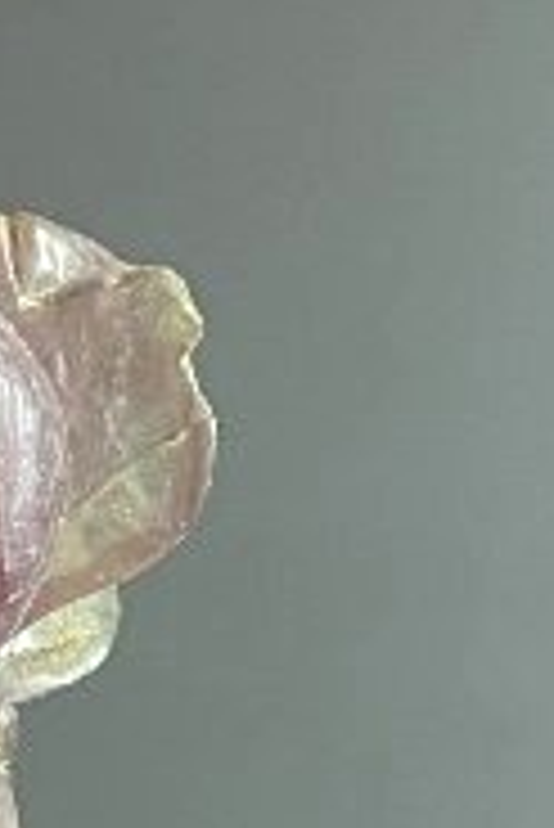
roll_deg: -0.5
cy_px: 594
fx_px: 4055
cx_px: -680
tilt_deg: -6.5
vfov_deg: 11.6
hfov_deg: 7.4
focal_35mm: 176
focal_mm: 4.25
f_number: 1.8
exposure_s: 1/50
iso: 320
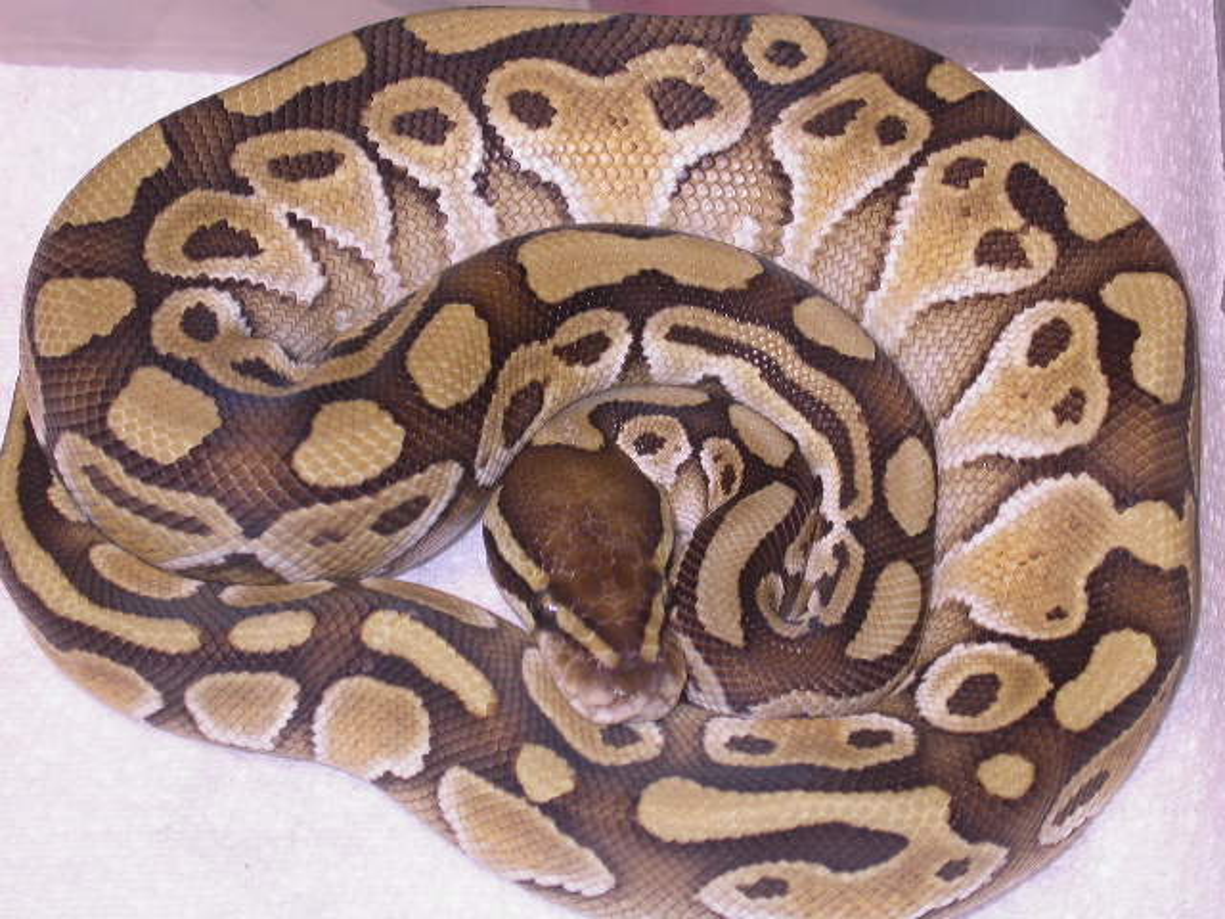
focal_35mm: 127
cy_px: 460
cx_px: 612
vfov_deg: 11.7
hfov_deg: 15.5
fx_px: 4494
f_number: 4.5
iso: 100
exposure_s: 1/60.3
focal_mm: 26.4
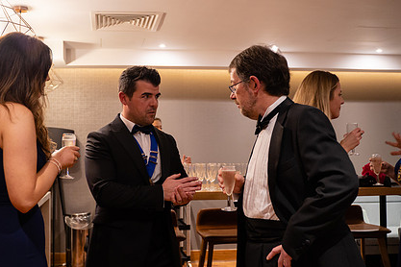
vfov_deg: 32.6
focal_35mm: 41
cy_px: 124
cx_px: 142
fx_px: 457
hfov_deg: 46.8
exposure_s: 1/60
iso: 1250
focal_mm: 28
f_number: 2.8
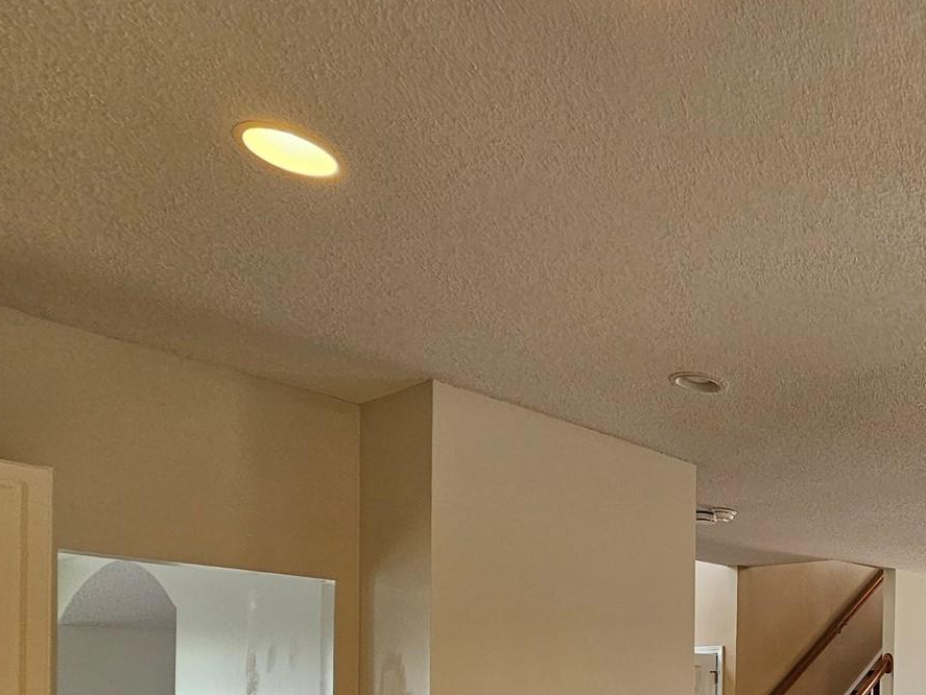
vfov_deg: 40.1
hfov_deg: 45.6
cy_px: 721
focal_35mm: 30
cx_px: 1008
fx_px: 803
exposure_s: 1/60
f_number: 2.2
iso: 125
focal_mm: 2.2
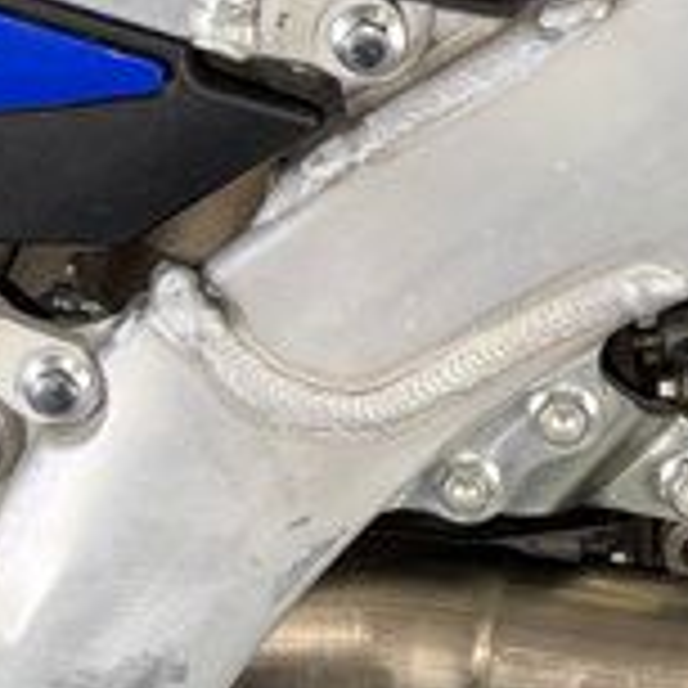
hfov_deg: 12.2
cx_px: 616
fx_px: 3193
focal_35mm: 142
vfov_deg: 12.2
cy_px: 553
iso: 64
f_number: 1.78
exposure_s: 1/33
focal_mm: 6.76
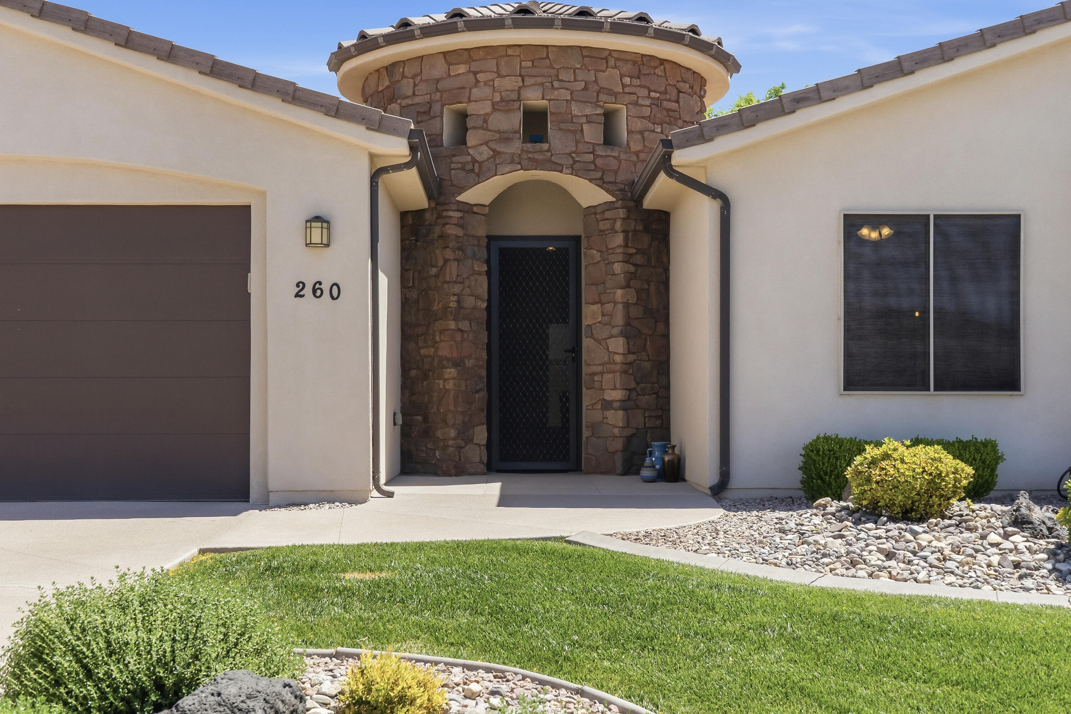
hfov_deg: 42.7
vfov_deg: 29.2
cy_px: 357
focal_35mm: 46
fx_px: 1368
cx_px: 536
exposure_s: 1/5000
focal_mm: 31
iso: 800
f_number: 5.6
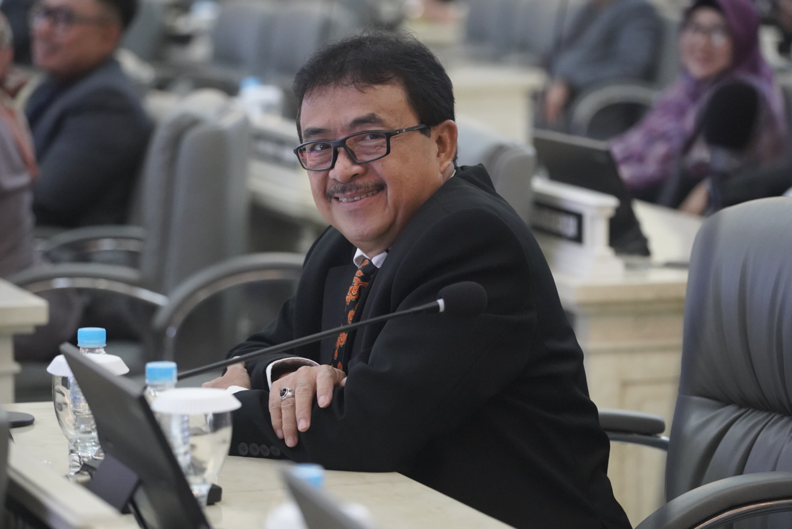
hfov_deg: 14.0
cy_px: 264
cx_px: 396
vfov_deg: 9.4
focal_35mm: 147
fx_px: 3236
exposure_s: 1/160
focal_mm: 147
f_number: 4
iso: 10000
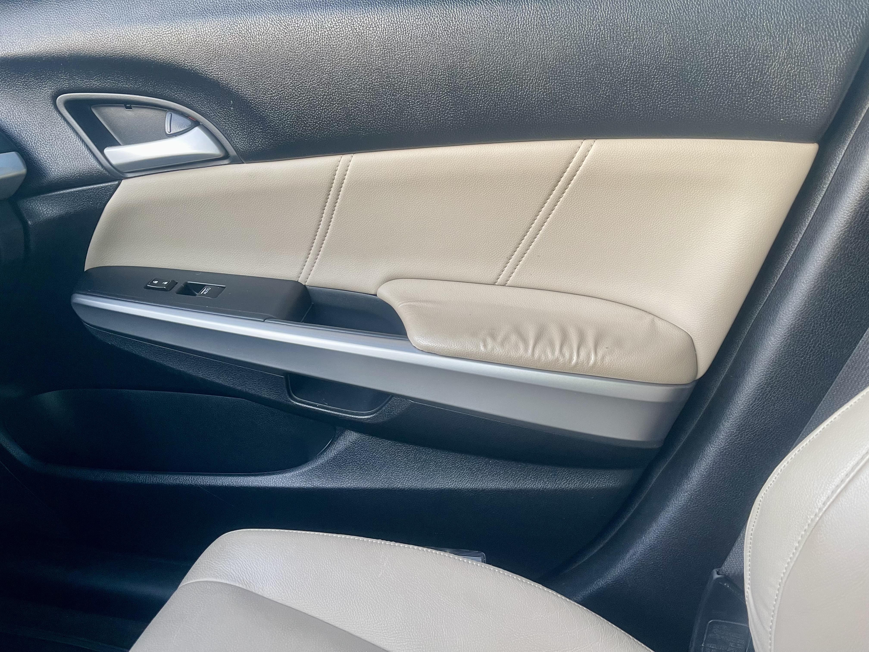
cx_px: 434
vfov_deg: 54.9
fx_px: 628
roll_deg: +1.0
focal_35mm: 25
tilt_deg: -25.0
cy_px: 326
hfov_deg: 69.4
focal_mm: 5.1
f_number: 1.6
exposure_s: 1/60
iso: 160
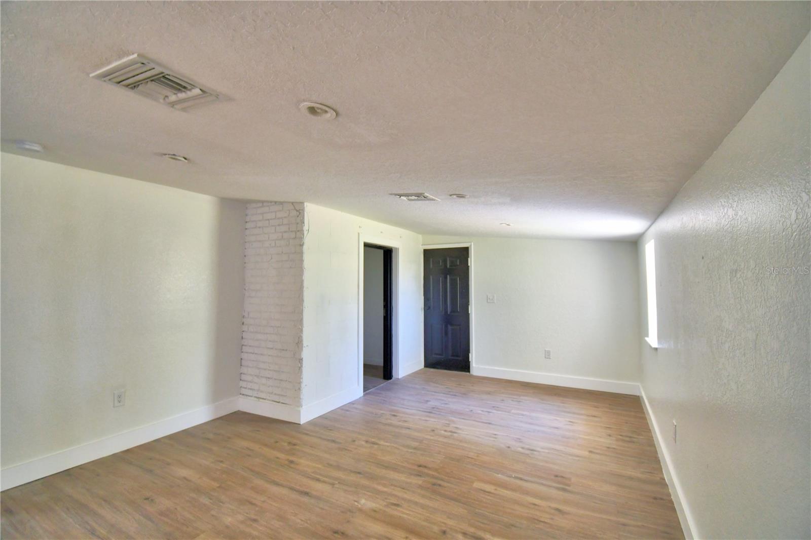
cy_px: 270
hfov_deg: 100.4
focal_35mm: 15
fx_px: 338
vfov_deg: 77.3
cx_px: 406
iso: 400
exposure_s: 1/30
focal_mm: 10
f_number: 4.5
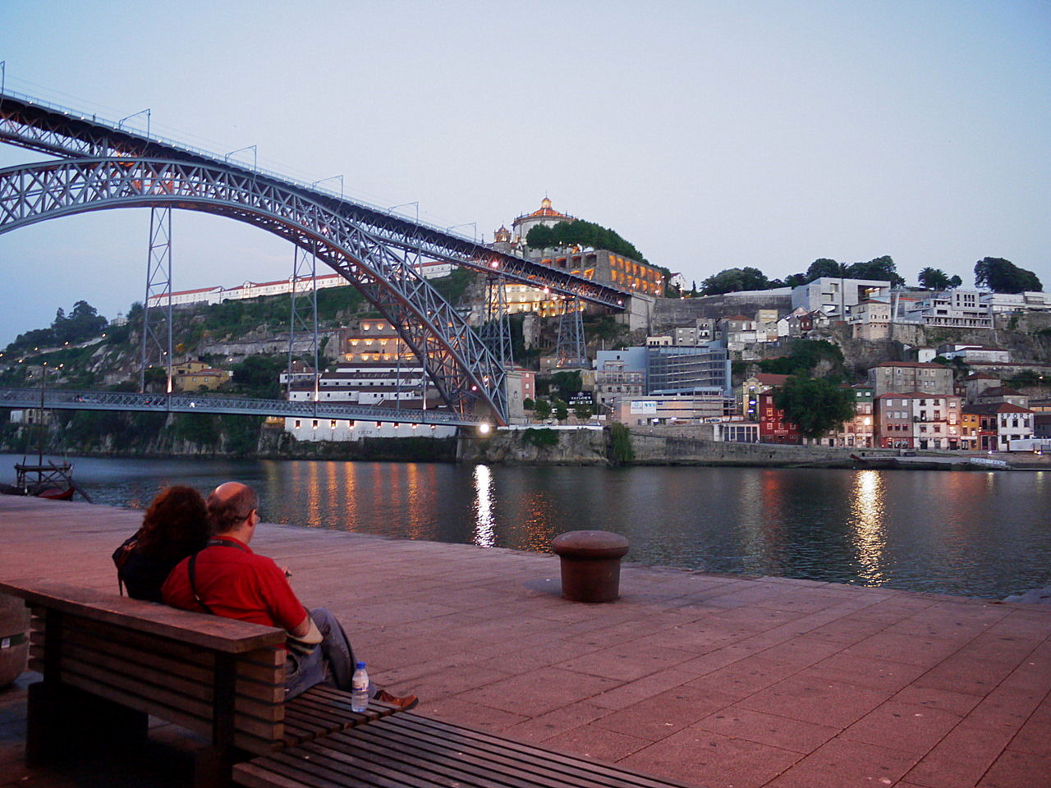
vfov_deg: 49.7
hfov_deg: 63.4
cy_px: 394
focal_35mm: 28
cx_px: 526
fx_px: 850
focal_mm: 14
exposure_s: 1/20
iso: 800
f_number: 3.5
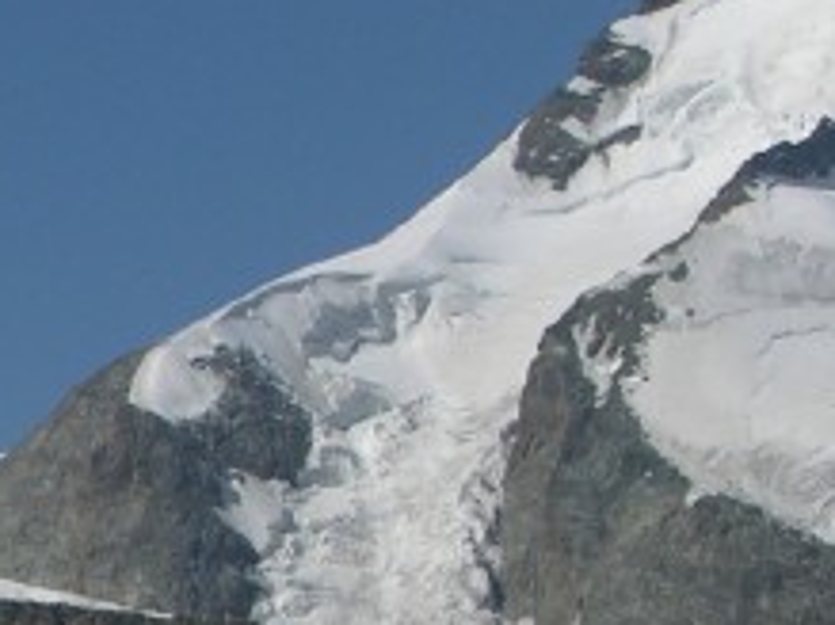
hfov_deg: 6.3
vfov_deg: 4.8
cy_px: 751
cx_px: -682
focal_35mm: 309
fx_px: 7450
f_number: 7.3
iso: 50
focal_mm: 16.8
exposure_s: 1/414
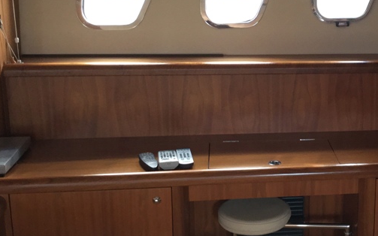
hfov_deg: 30.6
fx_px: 659
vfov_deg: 20.3
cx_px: 340
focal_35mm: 64
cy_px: 99
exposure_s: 1/30
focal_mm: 3.3
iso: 100
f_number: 2.4
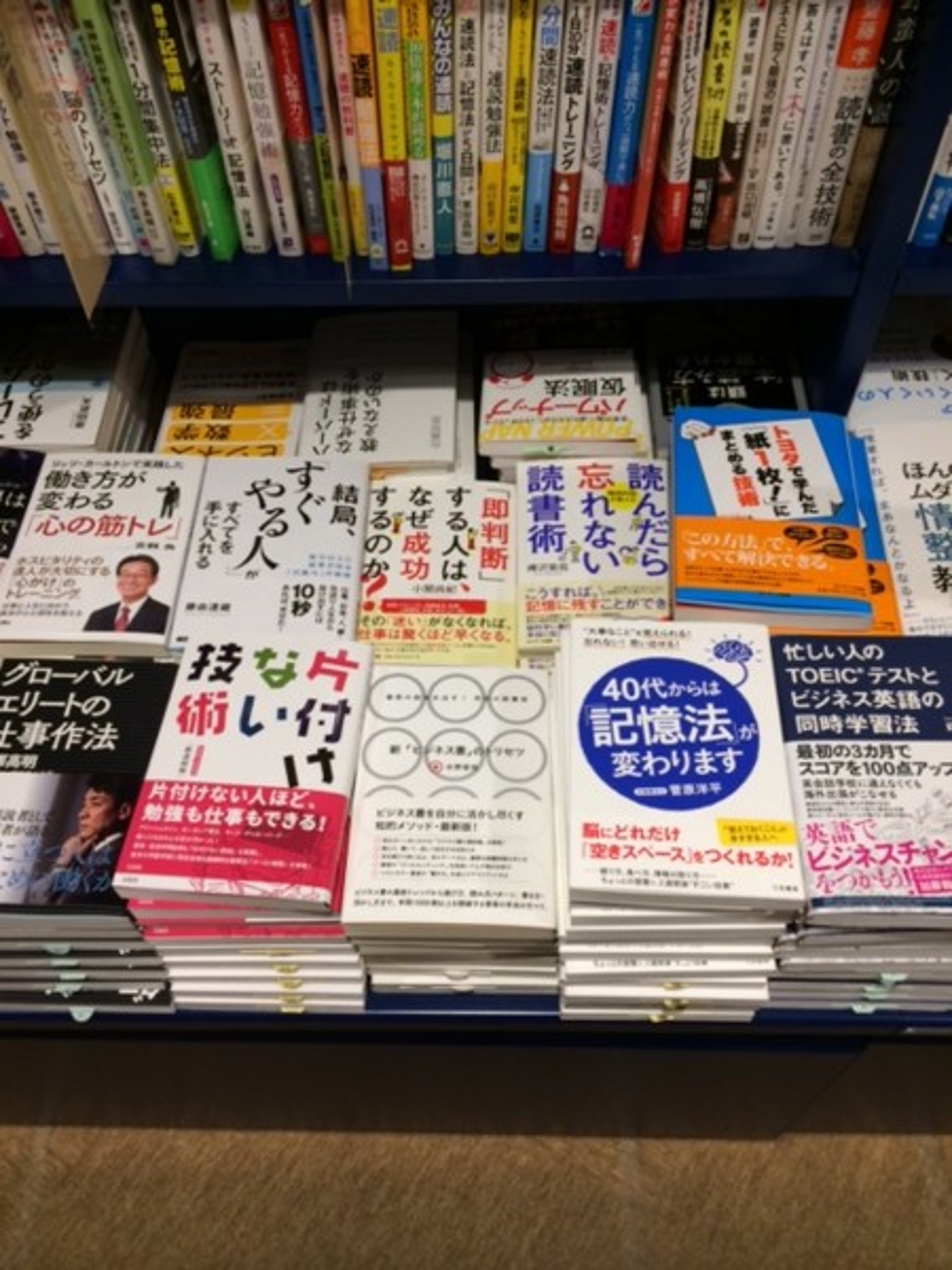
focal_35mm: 30
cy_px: 635
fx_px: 1100
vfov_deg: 60.0
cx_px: 476
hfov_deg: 46.8
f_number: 2.2
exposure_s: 1/30
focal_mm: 4.12
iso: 40
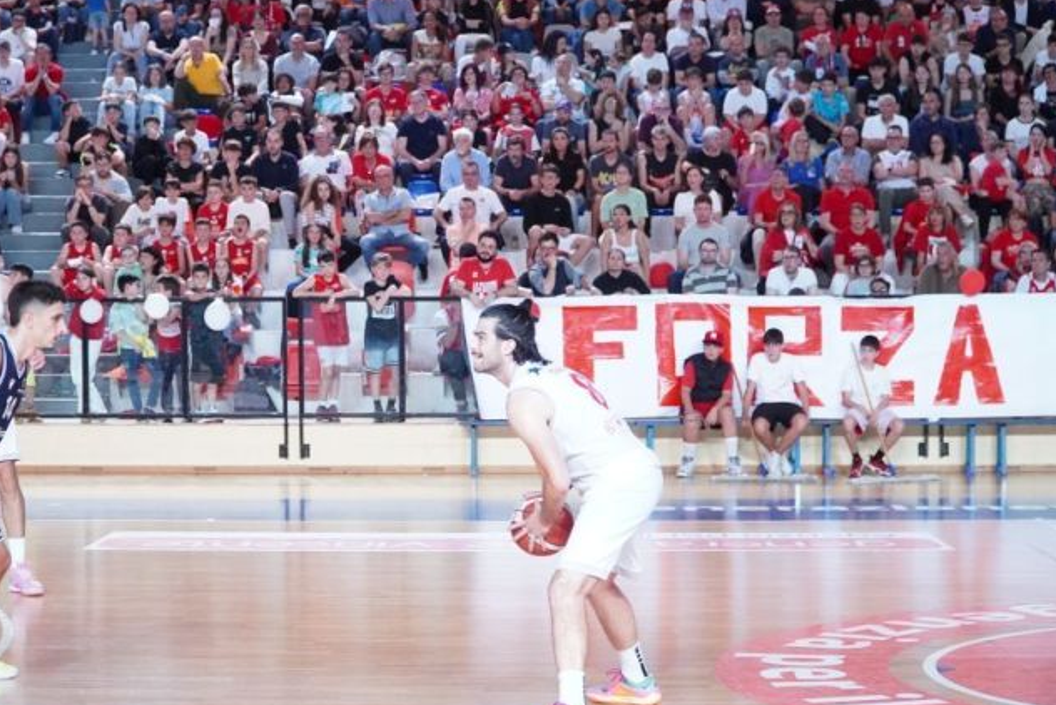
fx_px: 2396
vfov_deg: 16.7
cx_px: 394
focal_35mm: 82
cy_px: 374
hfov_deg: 24.8
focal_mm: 43
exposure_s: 1/640
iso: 5000
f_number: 4
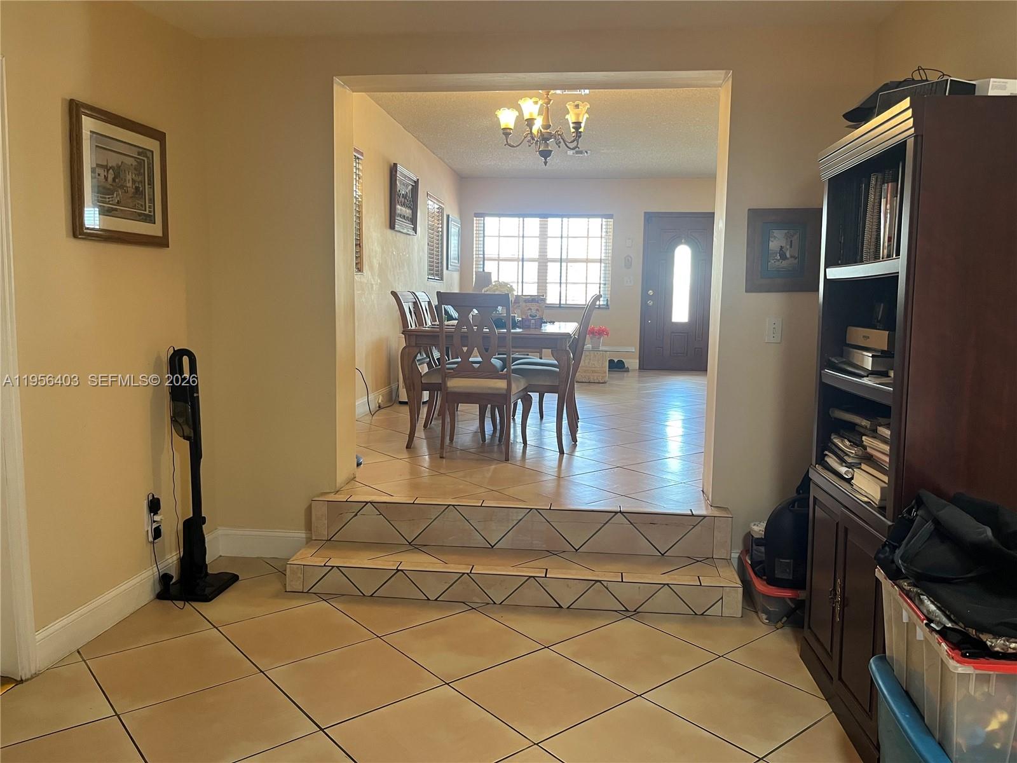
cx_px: 508
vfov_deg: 53.1
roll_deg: -0.7
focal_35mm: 26
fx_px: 764
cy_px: 382
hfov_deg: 67.3
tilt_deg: -6.7
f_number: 1.6
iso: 125
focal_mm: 5.1
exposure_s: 1/60
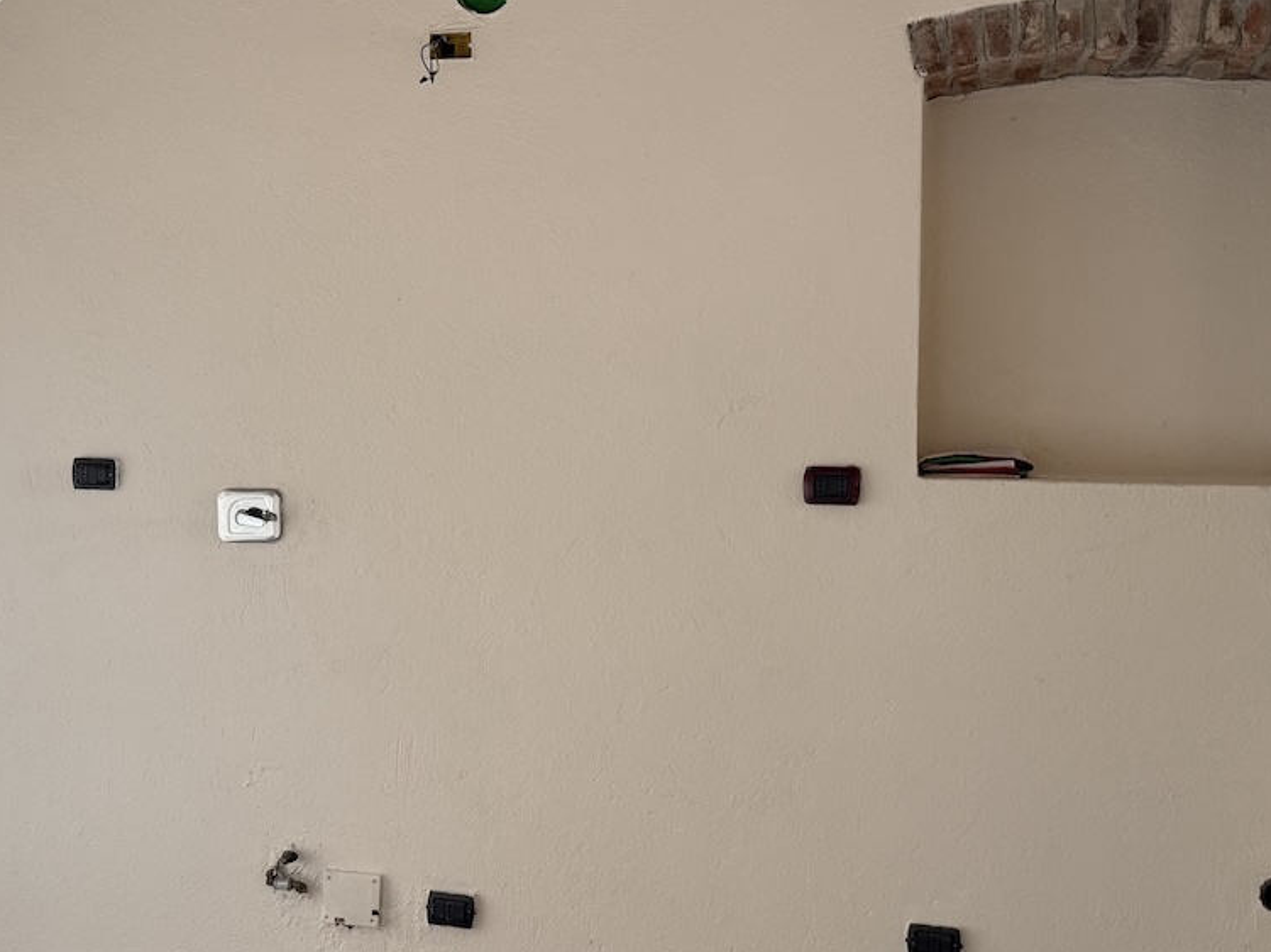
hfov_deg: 41.2
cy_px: 396
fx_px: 1689
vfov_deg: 31.4
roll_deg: -0.5
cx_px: 560
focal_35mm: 46
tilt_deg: -0.9
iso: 200
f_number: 1.78
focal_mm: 6.76
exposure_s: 1/100
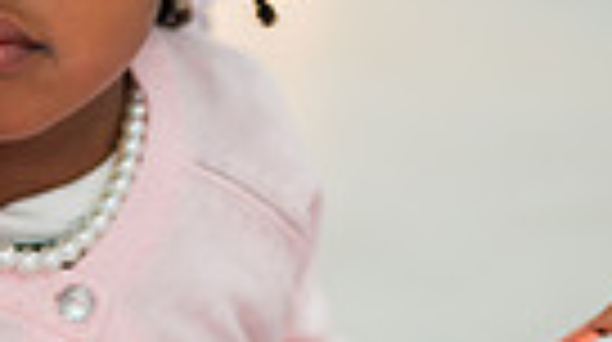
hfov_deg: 8.8
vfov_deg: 4.9
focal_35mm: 246
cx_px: 212
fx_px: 3986
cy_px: -81
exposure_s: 1/200
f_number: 3.2
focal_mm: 55
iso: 800
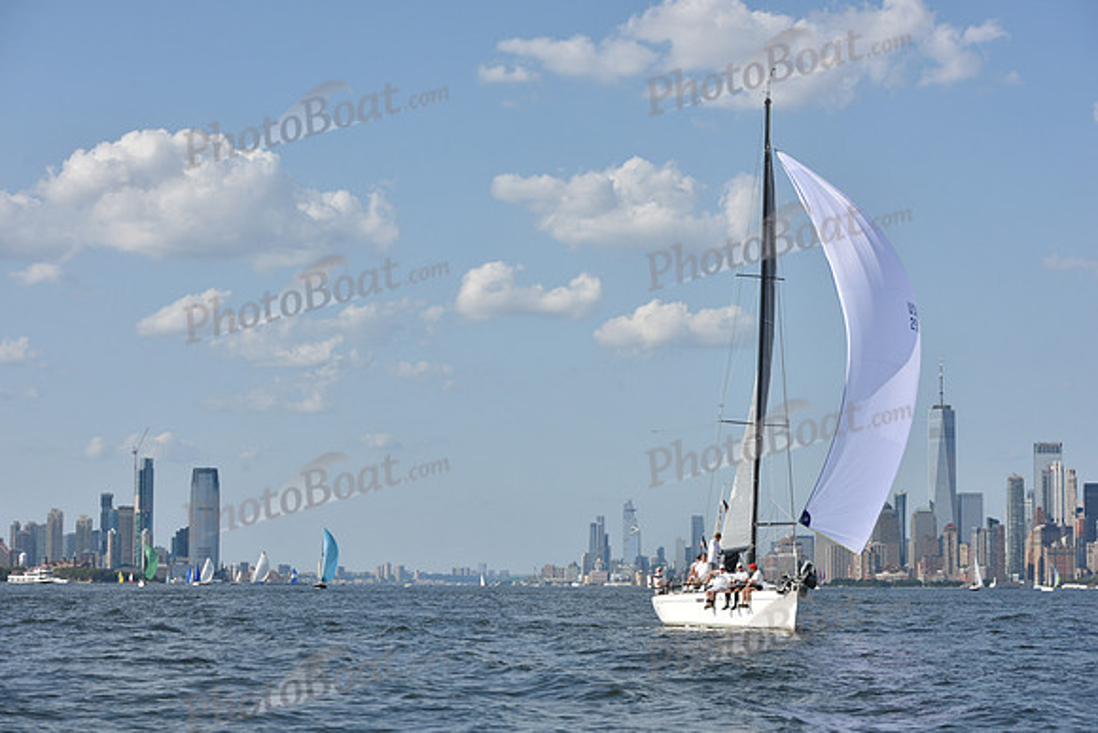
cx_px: 549
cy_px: 366
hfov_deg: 28.8
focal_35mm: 70
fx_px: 2135
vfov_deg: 19.5
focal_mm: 70
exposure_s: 1/1250
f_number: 8
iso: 250
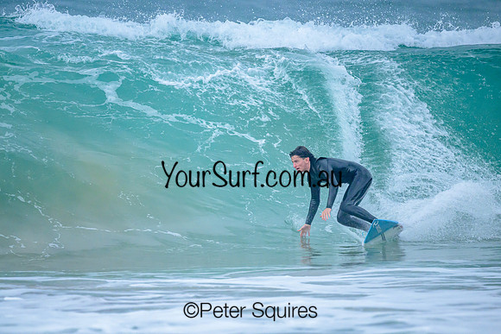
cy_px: 177
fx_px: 11814
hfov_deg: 2.4
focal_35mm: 849
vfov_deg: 1.6
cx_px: 235
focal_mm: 800
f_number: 6.3
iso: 1800
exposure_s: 1/3200
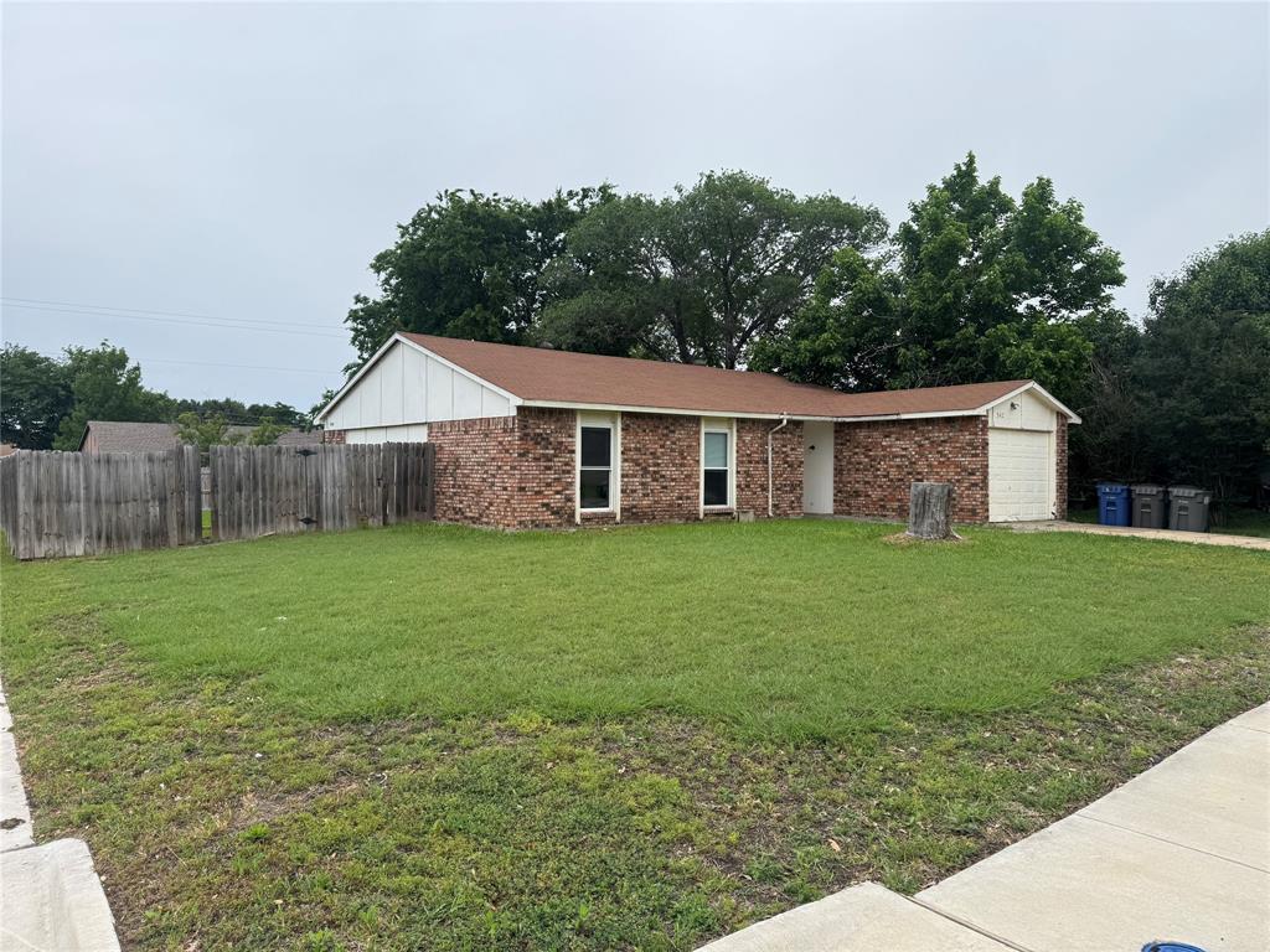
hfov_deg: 71.6
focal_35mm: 24
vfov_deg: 56.8
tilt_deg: -1.1
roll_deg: -0.3
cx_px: 635
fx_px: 881
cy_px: 476
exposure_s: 1/1923
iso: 80
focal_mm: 6.76
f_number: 1.78
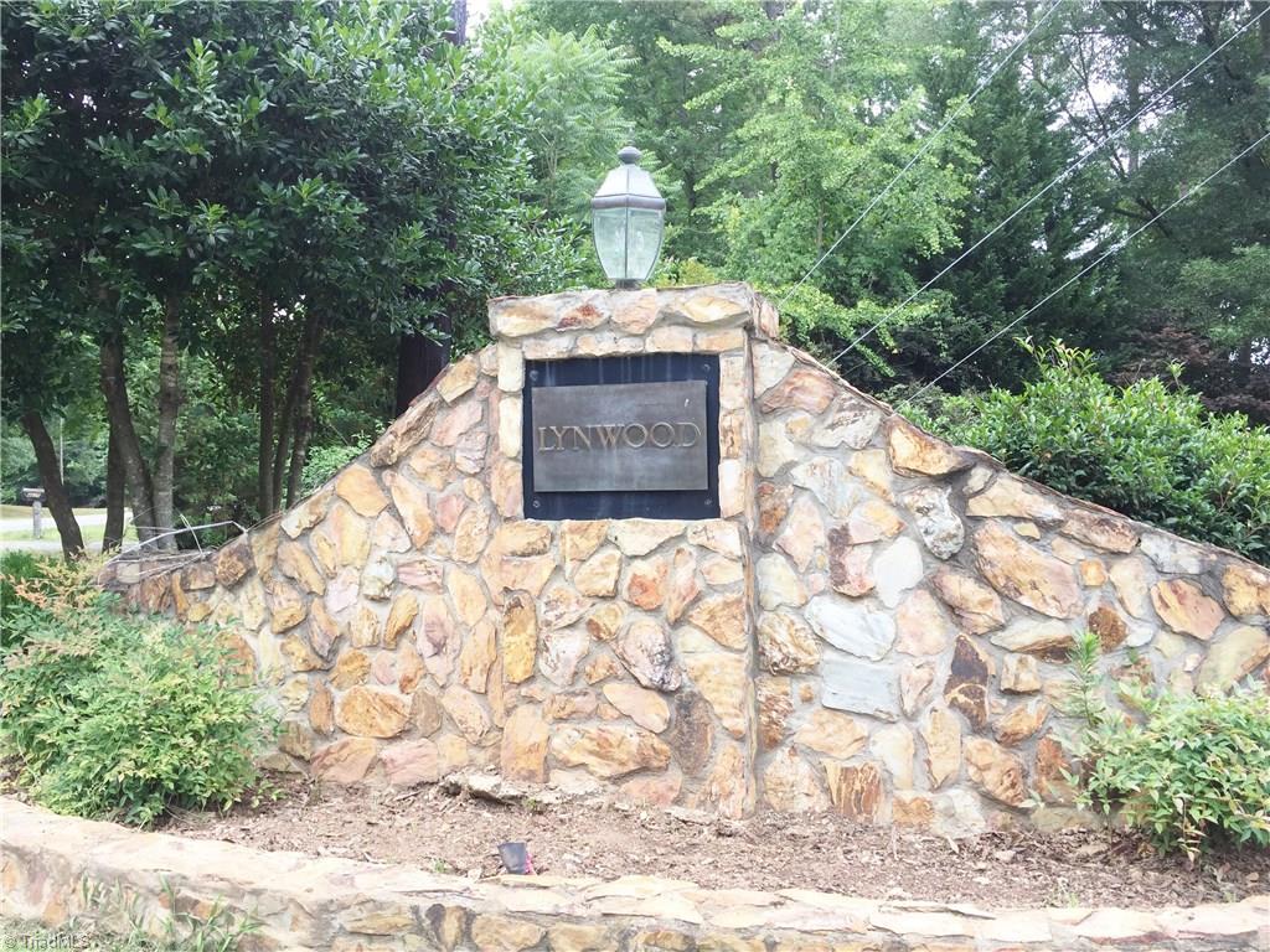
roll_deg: +0.4
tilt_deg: -0.5
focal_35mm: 29
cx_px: 635
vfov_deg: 48.2
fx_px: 1064
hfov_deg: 61.7
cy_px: 476
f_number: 2.2
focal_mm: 4.15
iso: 32
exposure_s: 1/250
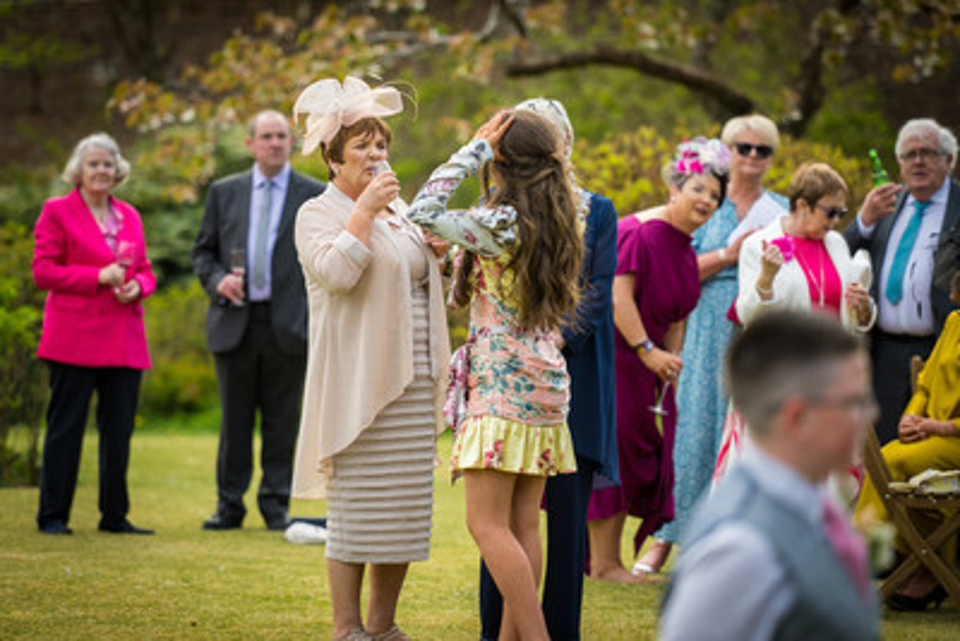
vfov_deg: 7.6
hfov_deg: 11.4
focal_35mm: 180
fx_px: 4795
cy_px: 302
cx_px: 452
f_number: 2.8
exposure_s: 1/500
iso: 100
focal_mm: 170
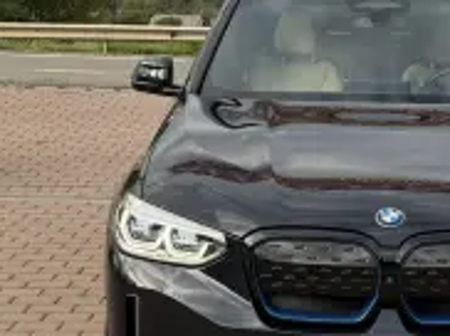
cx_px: 361
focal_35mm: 95
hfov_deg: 20.4
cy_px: 173
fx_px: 1233
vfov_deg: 15.5
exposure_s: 1/786
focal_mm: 6.76
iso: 100
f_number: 1.78
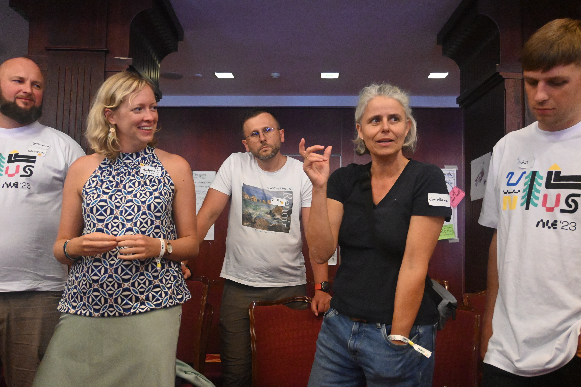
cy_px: 194
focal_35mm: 34
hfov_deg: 56.1
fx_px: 545
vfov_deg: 39.1
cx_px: 290
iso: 6400
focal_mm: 22.5
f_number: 4
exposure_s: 1/320
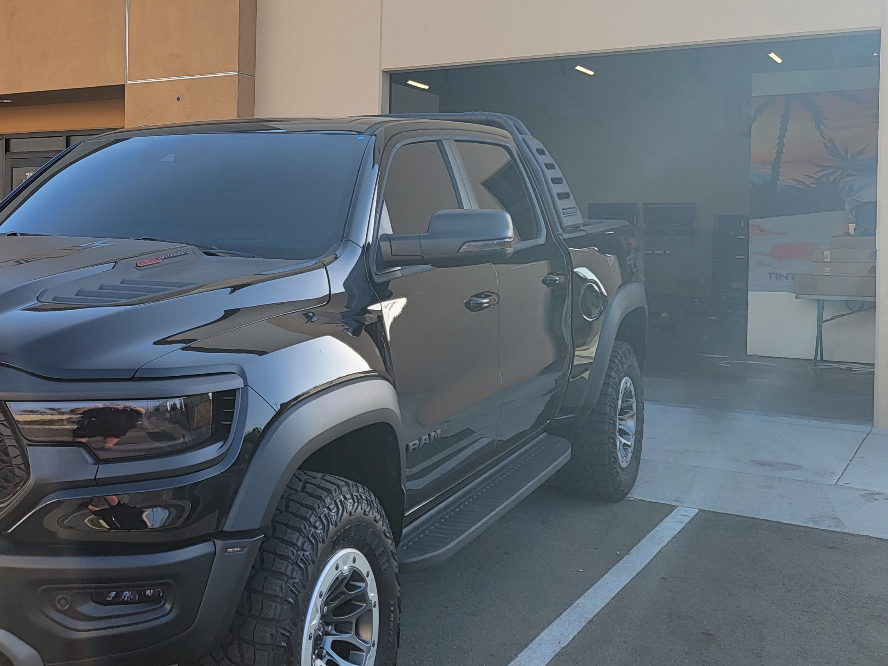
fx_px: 1129
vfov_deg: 32.7
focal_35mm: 44
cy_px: 259
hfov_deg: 40.4
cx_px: 127
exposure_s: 1/250
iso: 16
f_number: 1.8
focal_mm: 6.7
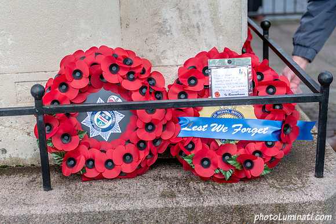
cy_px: 126
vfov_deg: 19.9
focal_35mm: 68
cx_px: 141
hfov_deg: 29.4
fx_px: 638
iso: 200
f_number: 2.8
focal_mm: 58
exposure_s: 1/800
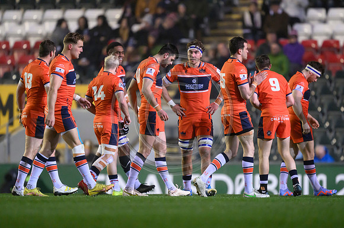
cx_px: 164
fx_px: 6289
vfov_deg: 2.1
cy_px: 130
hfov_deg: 3.1
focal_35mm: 660
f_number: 4
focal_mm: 560
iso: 8000
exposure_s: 1/1250
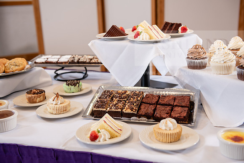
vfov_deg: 28.1
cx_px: 122
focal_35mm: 48
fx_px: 325
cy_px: 82
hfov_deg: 41.1
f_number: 3.5
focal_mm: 48
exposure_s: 1/160
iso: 400
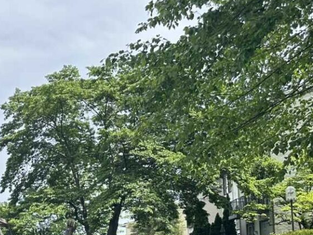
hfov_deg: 25.8
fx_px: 597
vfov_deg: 21.5
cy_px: 236
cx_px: -77
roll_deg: -0.3
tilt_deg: +3.4
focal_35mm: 66
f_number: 1.78
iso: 80
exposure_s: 1/2660
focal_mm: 6.86
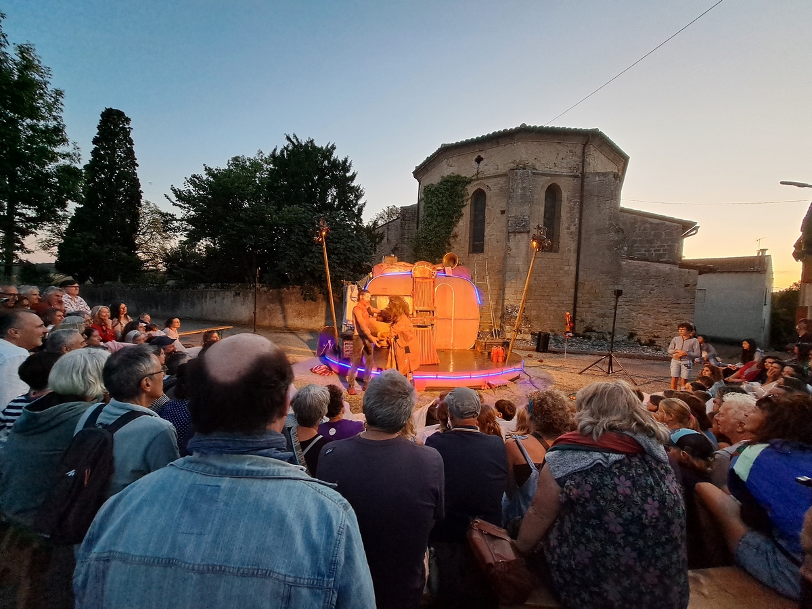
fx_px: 305
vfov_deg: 89.9
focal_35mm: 13
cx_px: 406
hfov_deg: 106.2
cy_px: 304
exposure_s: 1/50
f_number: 2.2
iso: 250
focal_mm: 1.74
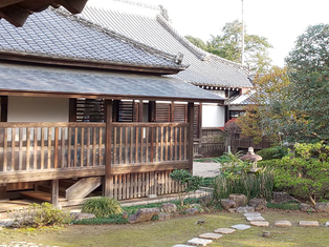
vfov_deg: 28.4
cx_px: 234
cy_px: 90
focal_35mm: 51
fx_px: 484
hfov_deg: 36.9
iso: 47
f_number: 1.94
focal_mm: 3.45
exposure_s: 1/120
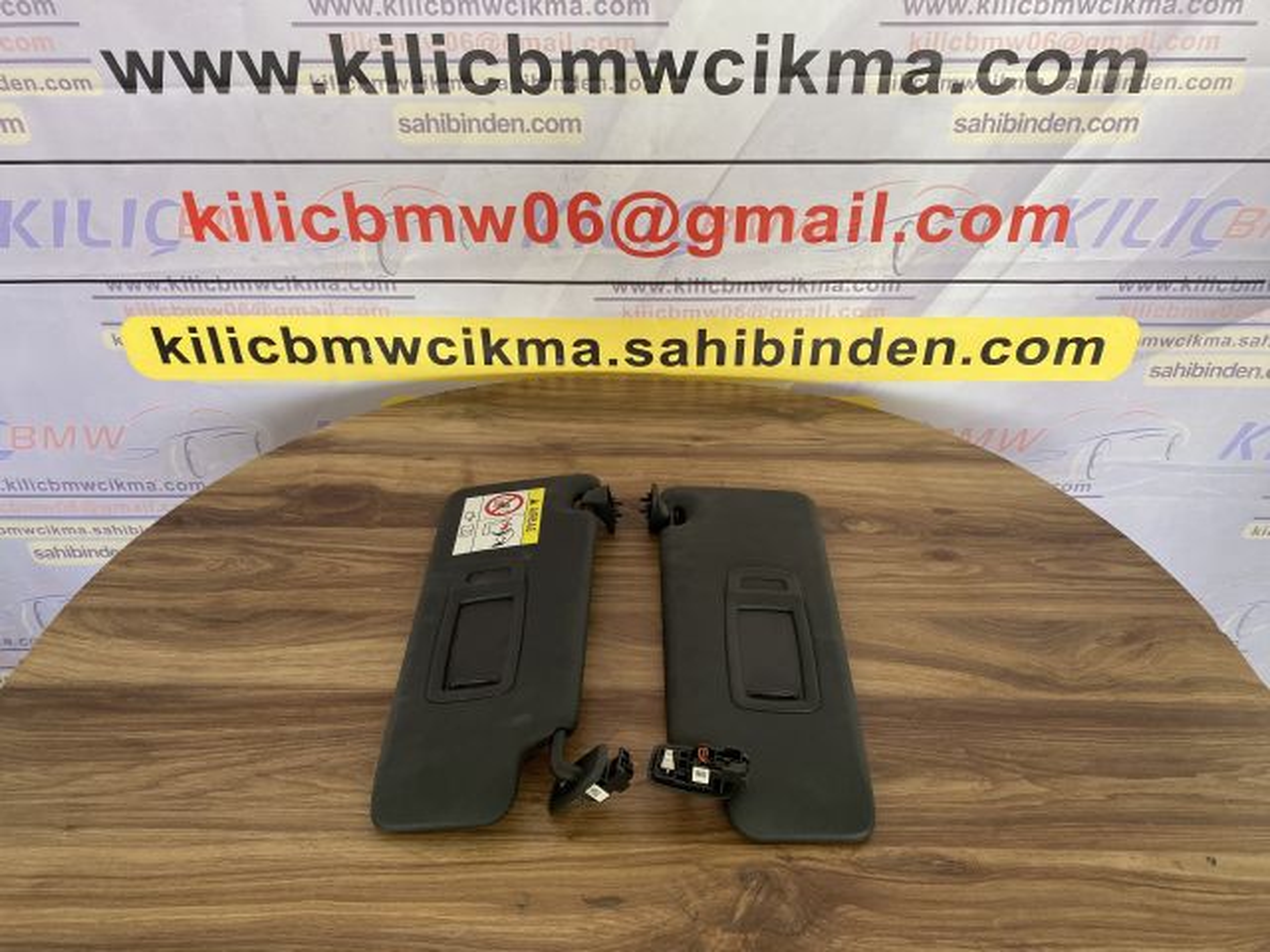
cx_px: 635
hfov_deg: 67.3
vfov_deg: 53.1
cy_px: 476
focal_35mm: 26
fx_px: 954
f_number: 1.8
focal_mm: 4.25
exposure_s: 1/106
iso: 125
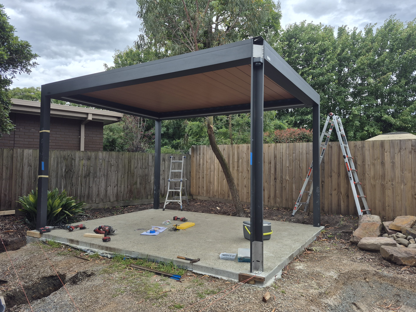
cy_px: 154
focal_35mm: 24
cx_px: 214
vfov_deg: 56.8
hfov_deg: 71.6
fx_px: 288
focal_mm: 5.4
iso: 25
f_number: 1.8
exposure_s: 1/652
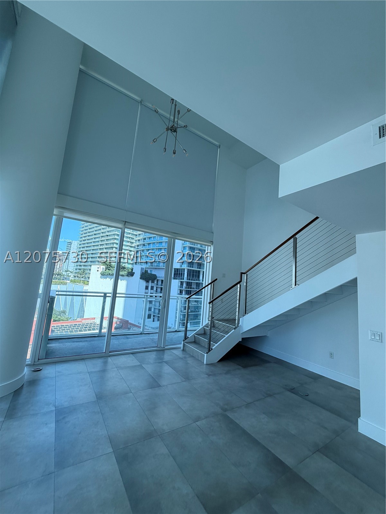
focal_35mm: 14
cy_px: 257
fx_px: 208
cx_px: 193
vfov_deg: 102.1
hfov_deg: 85.7
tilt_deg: +8.3
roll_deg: -6.2
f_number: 2.2
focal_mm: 2.22
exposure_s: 1/232
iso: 64
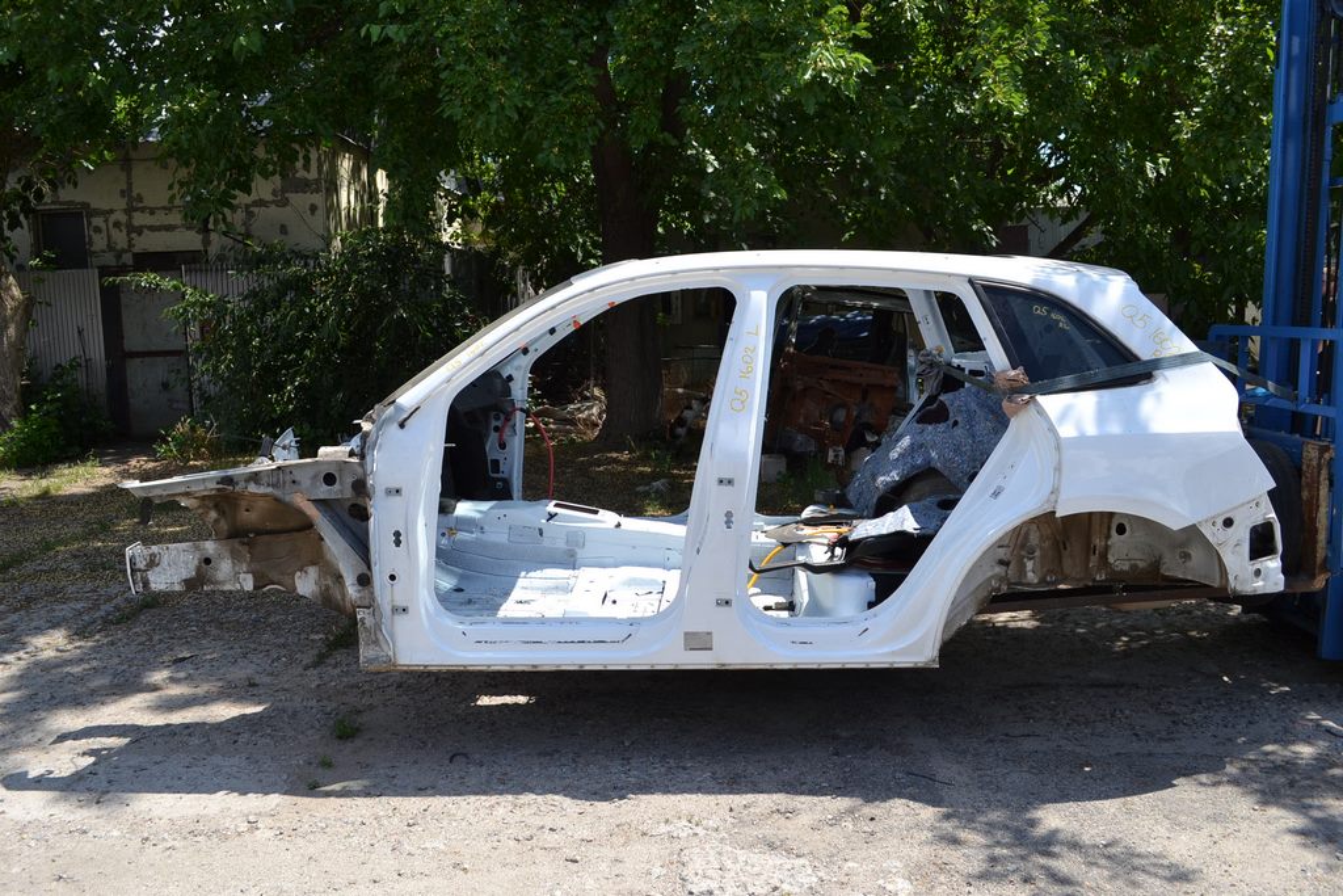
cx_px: 672
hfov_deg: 61.9
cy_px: 448
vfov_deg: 43.6
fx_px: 1119
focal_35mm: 30
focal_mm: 20
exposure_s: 1/200
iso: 100
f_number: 7.1
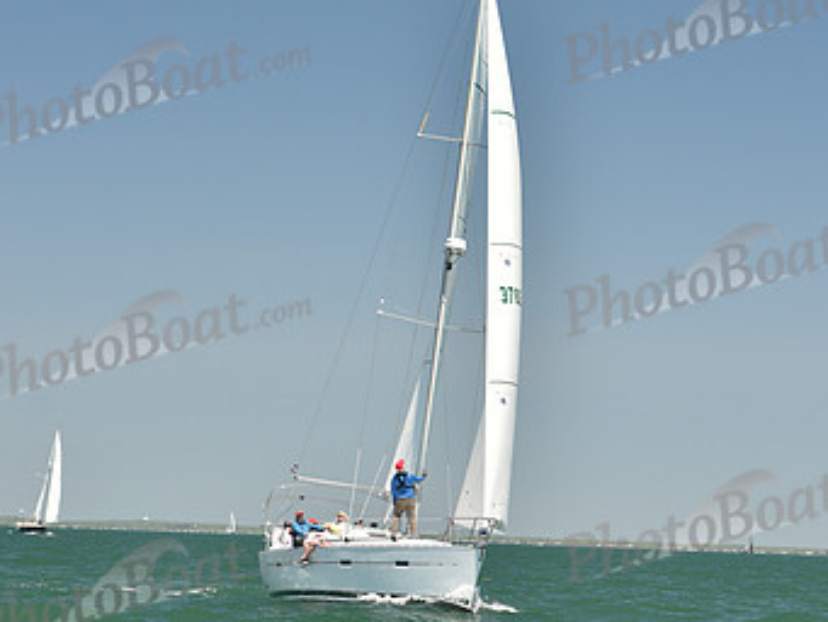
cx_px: 438
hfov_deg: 14.7
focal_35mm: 134
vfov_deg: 11.1
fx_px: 3206
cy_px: 182
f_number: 4
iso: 250
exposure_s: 1/800
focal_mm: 82
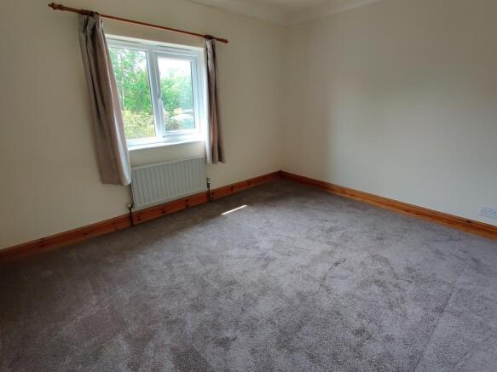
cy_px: 186
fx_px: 187
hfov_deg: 106.2
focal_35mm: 13
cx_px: 248
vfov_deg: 89.9
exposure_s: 1/100
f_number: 2.2
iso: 160
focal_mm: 2.25
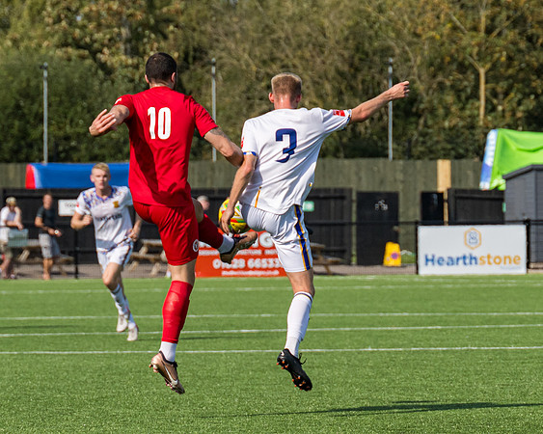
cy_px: 228
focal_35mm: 319
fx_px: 5126
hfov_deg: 6.1
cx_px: 266
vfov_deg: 4.8
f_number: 4.5
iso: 200
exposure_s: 1/2000
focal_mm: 98
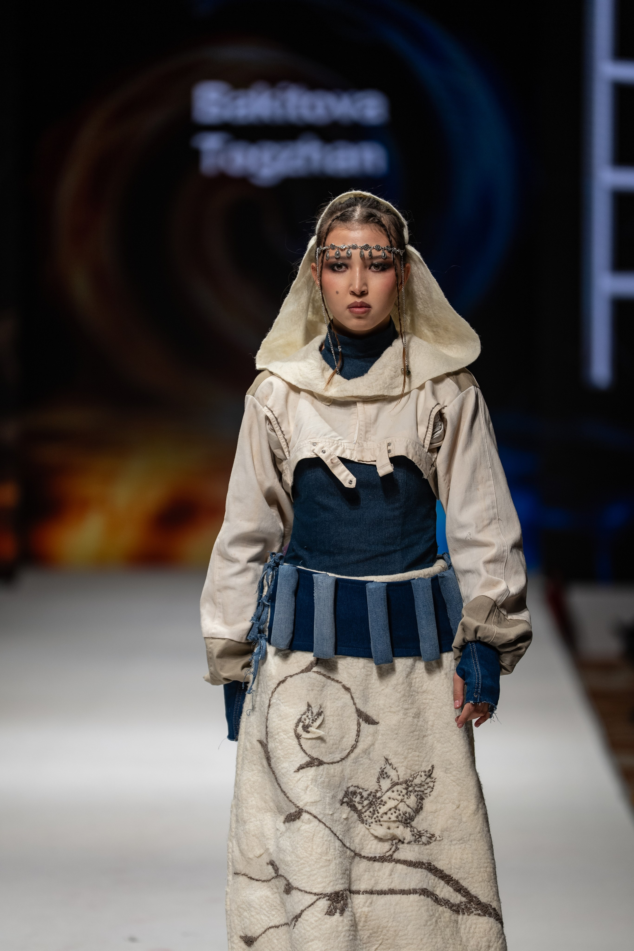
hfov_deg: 6.9
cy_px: 476
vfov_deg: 10.3
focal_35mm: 200
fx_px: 5283
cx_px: 317
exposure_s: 1/400
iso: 200
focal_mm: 200
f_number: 2.8
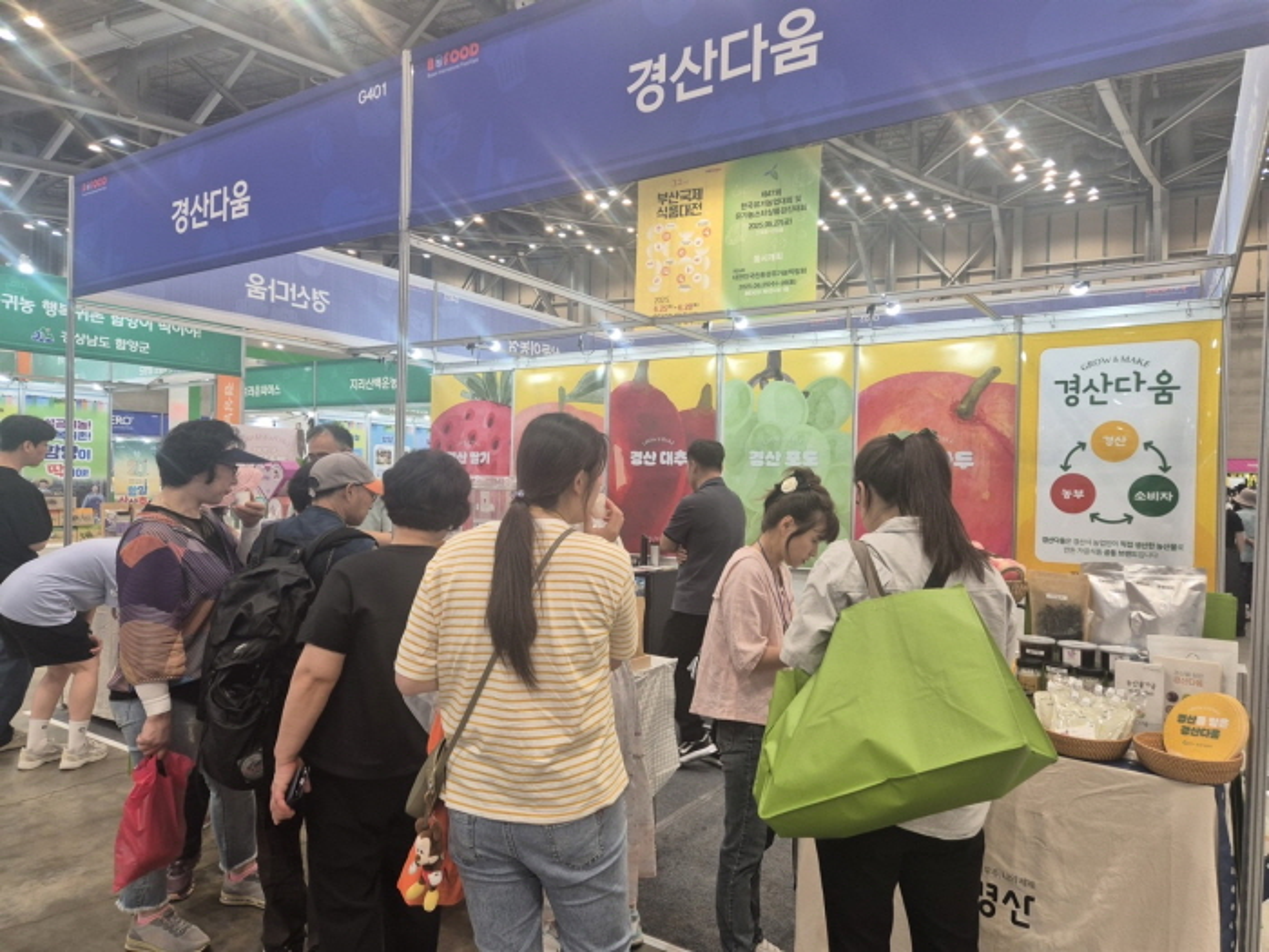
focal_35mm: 23
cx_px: 634
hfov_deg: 73.9
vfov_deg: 58.9
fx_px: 843
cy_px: 476
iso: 200
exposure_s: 1/120
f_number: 1.8
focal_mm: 5.4
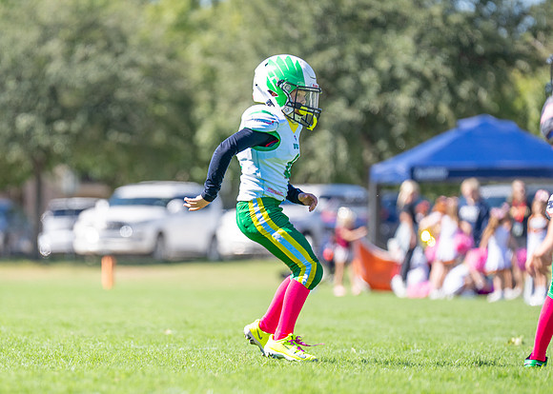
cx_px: 165
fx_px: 4916
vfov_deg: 4.6
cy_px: 223
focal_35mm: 313
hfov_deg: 6.4
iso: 160
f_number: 2.8
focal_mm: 200
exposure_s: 1/2000
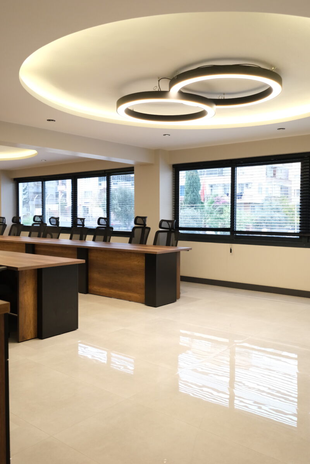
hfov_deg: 43.6
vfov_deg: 61.9
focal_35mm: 30
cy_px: 232
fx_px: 387
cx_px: 155
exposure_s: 1/140
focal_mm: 20
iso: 1600
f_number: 4
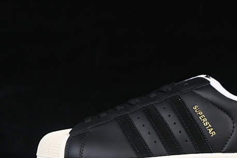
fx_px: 862
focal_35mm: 131
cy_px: 100
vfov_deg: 10.5
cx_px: 174
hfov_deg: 15.6
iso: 160
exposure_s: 1/60
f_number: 6.3
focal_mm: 50
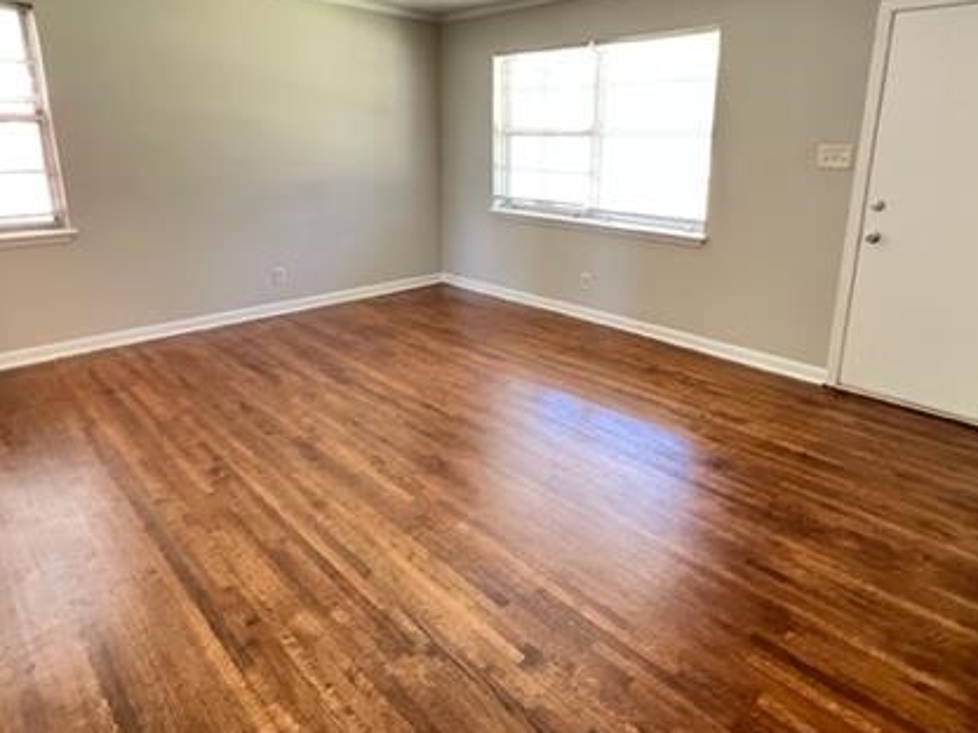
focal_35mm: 20
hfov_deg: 81.6
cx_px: 524
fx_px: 565
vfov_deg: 65.3
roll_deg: -0.7
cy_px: 289
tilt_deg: -14.8
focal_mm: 1.57
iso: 1000
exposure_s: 1/51
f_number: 1.8
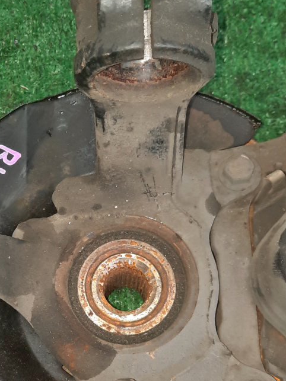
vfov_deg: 33.9
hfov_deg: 26.0
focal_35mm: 56
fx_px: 617
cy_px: 269
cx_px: 116
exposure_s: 1/25
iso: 412
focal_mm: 4.6
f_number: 2
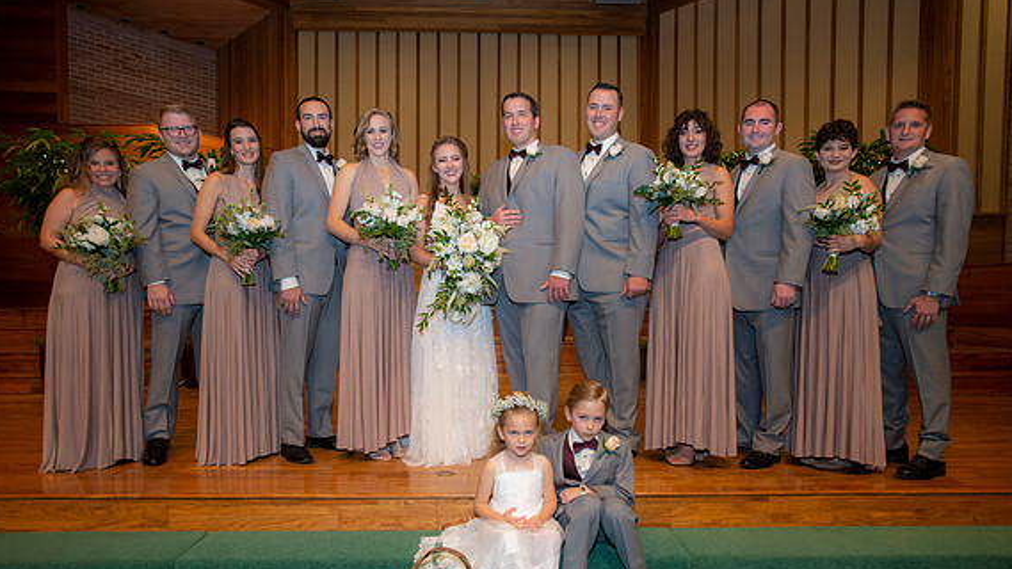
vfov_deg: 47.5
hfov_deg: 76.3
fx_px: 644
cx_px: 496
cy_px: 330
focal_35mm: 24
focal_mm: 22
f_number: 3.5
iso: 800
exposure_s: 1/160
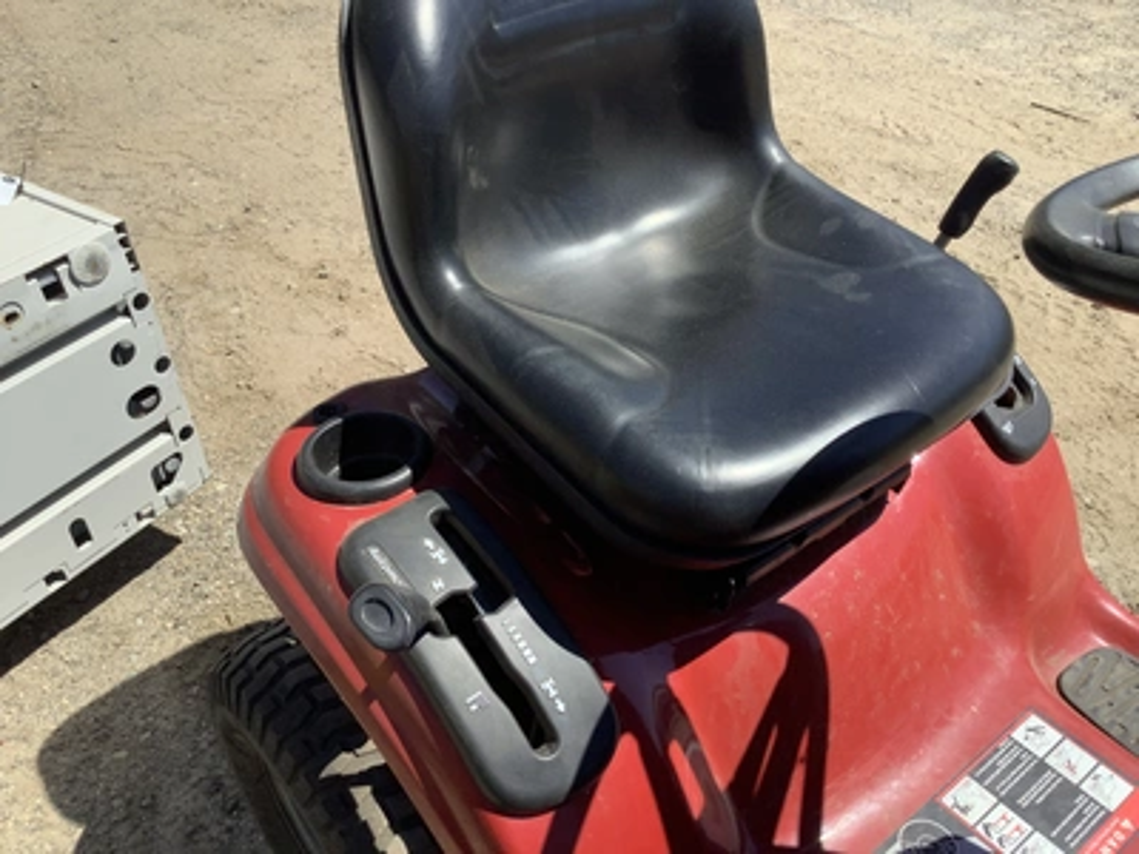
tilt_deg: -40.1
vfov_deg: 45.4
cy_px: 427
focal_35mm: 31
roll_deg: -0.5
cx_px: 570
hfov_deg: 58.4
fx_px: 1020
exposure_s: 1/876
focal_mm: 3.3
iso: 25
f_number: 2.4
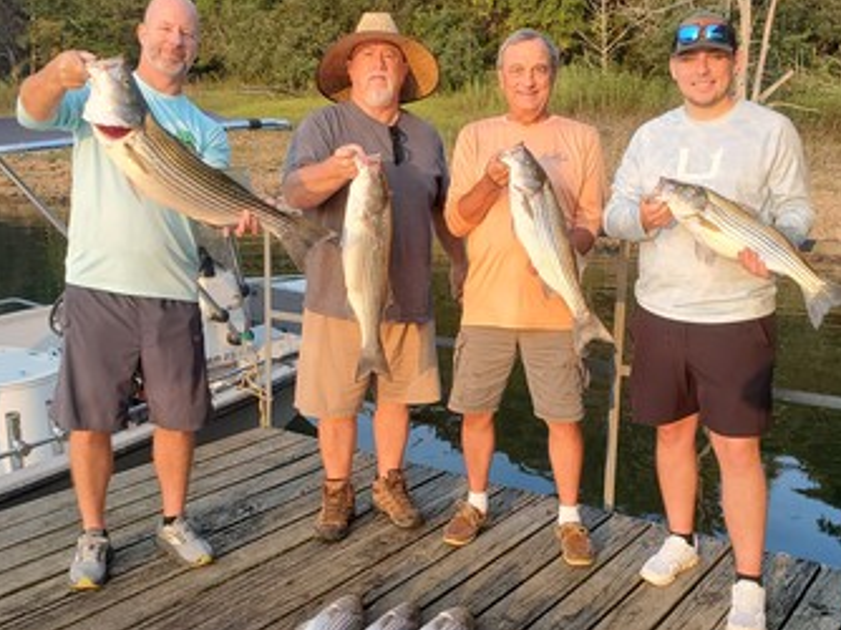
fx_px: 923
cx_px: 438
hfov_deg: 49.0
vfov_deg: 37.6
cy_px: 365
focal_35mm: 38
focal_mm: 4.3
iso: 50
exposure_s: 1/241
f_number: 2.4
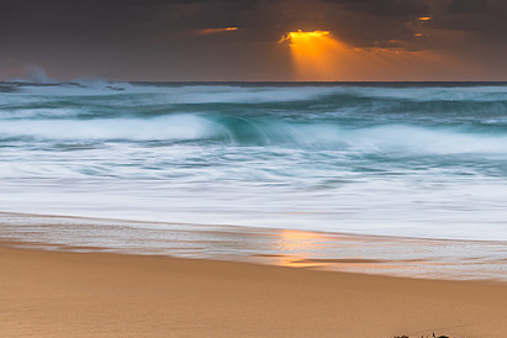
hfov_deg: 19.2
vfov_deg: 12.9
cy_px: 138
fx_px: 1493
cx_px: 338
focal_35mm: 106
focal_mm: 75
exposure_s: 1.3
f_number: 10
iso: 31
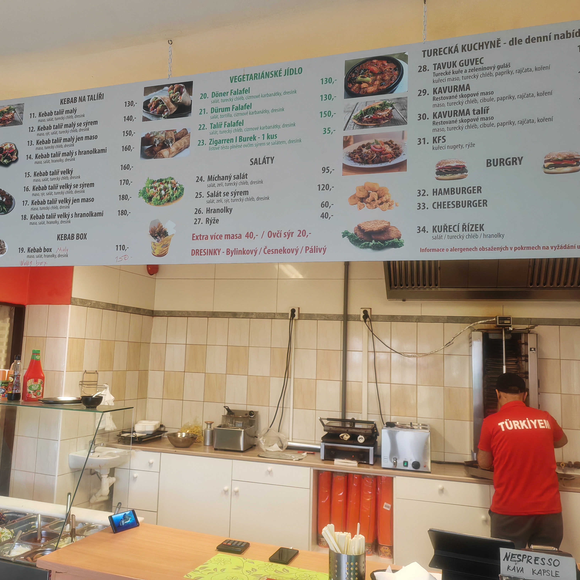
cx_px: 238
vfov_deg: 51.1
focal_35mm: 32
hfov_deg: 50.8
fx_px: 607
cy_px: 289
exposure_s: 1/310
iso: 1000
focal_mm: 7.62
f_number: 1.6
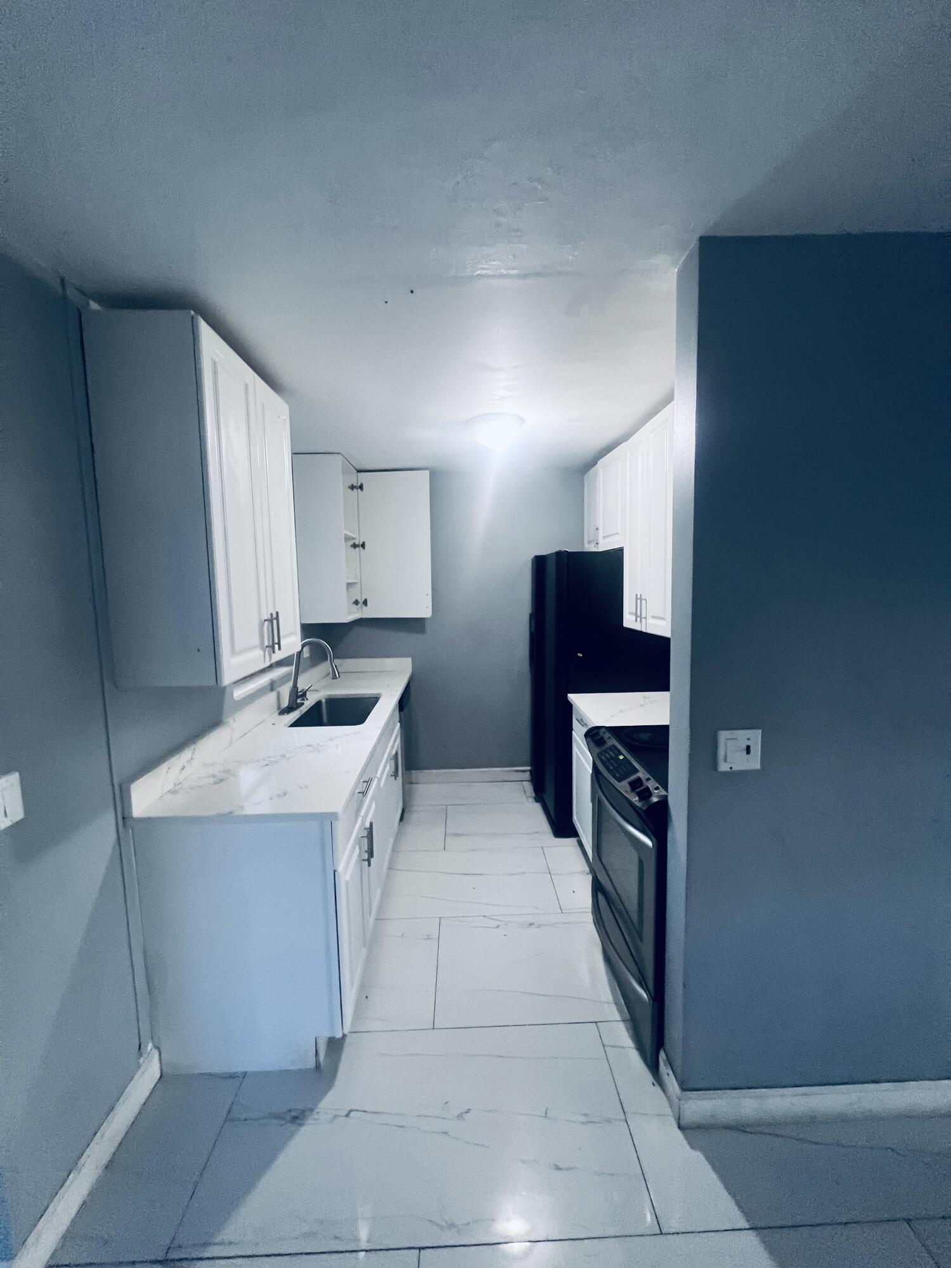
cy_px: 634
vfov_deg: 106.2
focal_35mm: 13
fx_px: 476
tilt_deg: -4.0
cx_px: 476
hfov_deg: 89.9
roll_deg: +2.4
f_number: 1.8
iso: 500
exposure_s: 1/60
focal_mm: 1.57
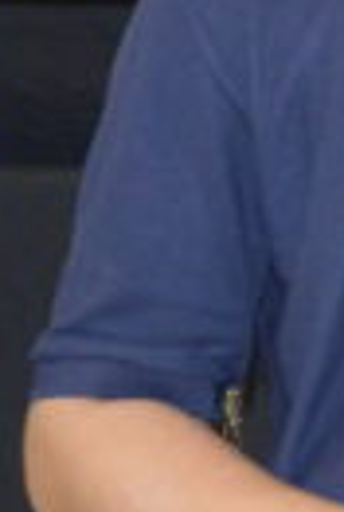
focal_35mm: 327
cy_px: 221
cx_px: 1087
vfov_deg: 6.3
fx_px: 4662
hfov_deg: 4.1
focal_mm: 28
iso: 1100
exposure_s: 1/60
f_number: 4
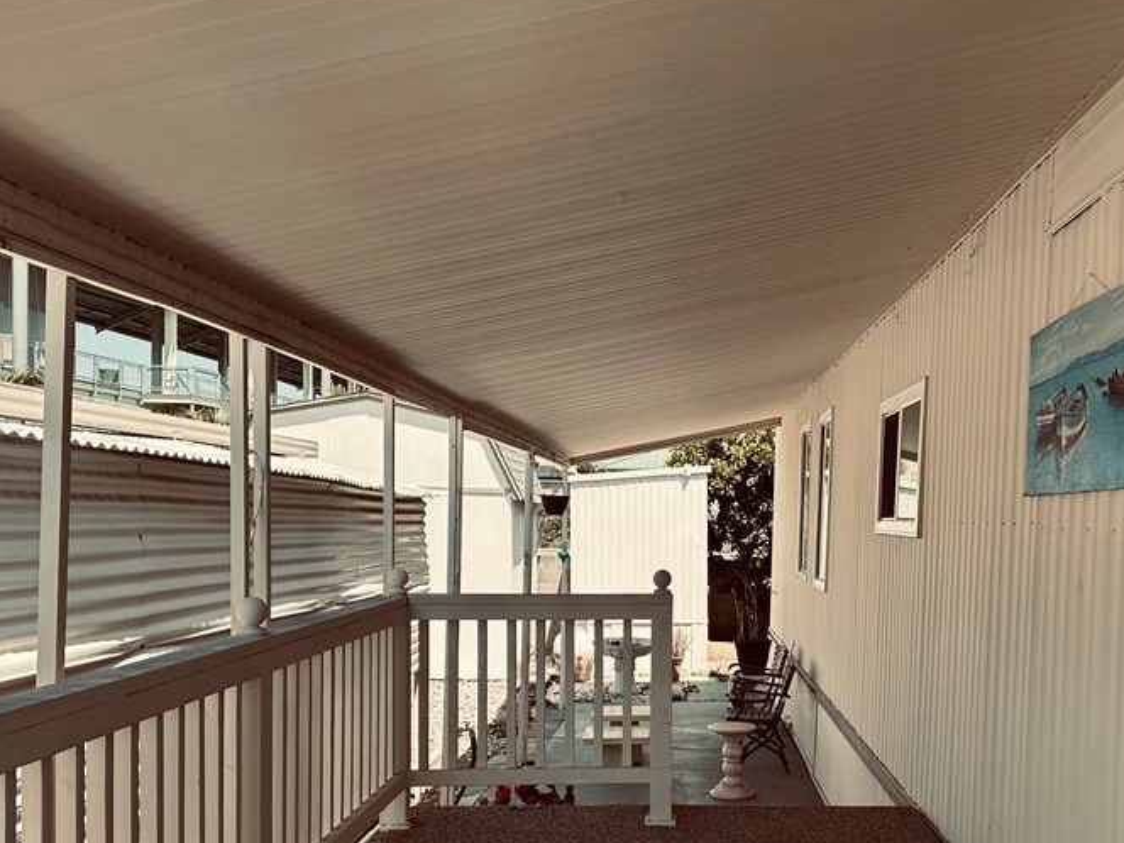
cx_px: 718
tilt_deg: -2.0
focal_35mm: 37
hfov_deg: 49.5
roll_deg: -1.1
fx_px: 1201
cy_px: 572
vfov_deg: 38.2
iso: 80
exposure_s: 1/1845
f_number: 1.78
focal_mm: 6.86
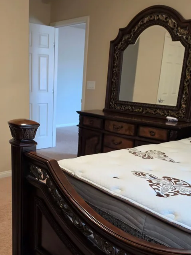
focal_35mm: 37
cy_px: 160
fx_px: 272
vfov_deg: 49.7
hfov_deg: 38.2
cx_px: 64
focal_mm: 6.5
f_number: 1.4
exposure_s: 1/120
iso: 400
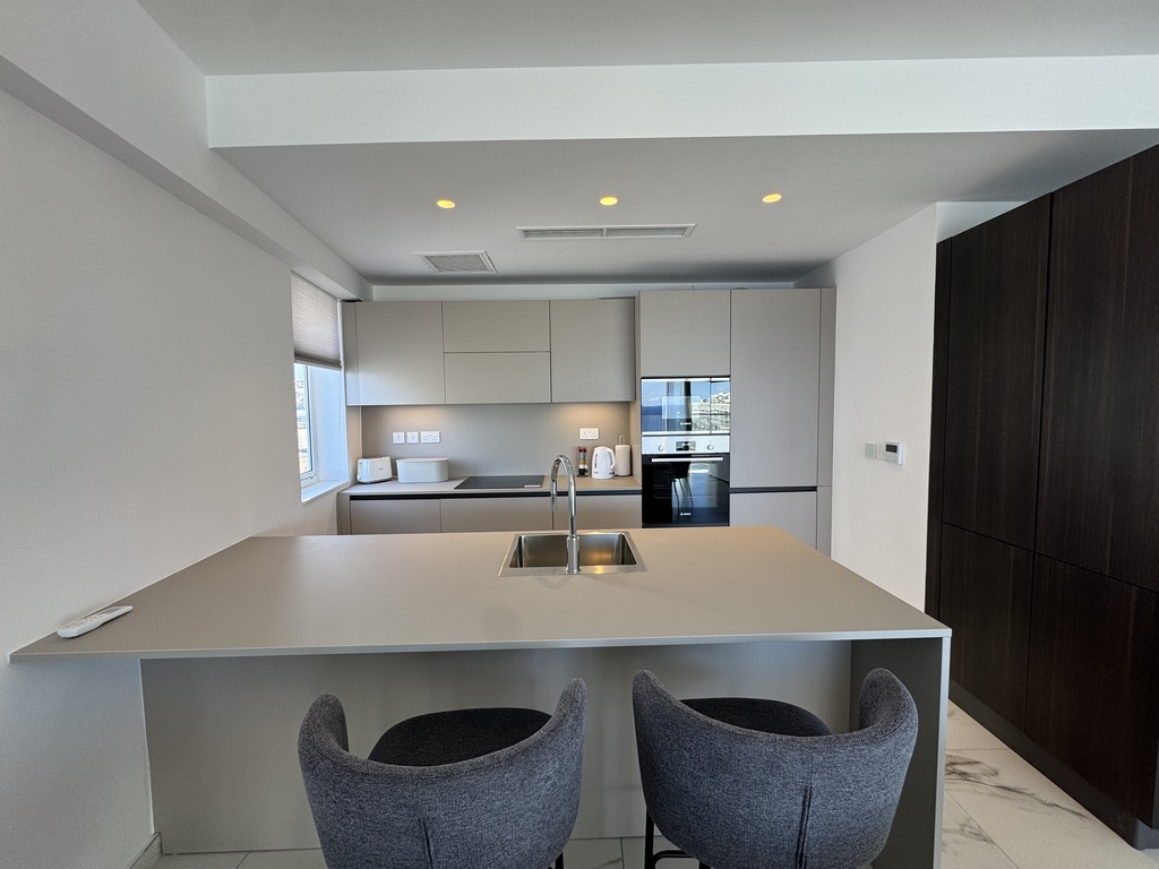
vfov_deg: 85.7
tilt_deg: -3.7
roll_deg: +0.3
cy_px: 434
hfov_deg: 102.1
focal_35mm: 14
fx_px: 469
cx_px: 580
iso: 50
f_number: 2.2
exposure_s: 1/100
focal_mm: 2.22
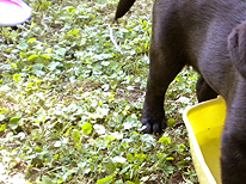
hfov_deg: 27.6
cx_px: 221
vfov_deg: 21.6
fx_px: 483
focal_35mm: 68
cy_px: 97
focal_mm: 6.3
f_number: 3.1
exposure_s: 1/143
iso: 400
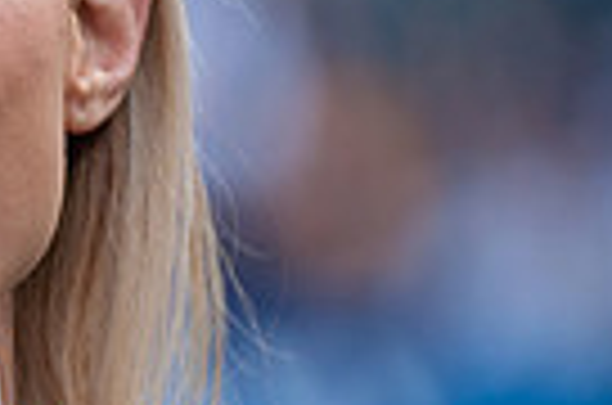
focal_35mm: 662
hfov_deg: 3.1
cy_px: 261
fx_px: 11228
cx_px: -504
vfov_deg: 2.1
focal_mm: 155
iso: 250
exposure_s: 1/400
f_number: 2.8
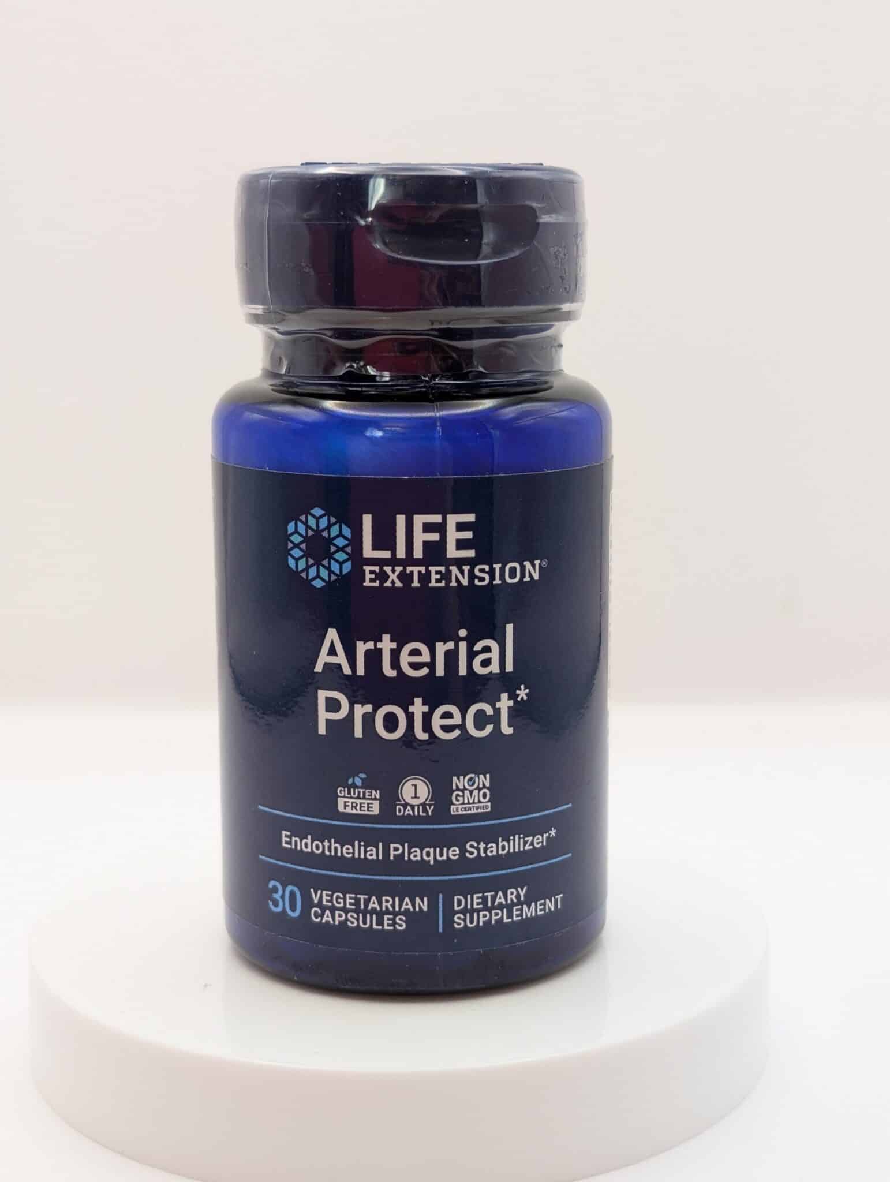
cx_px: 445
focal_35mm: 49
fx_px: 1676
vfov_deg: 38.9
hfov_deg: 29.7
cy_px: 591
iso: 63
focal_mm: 6.9
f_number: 1.68
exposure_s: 1/50.9
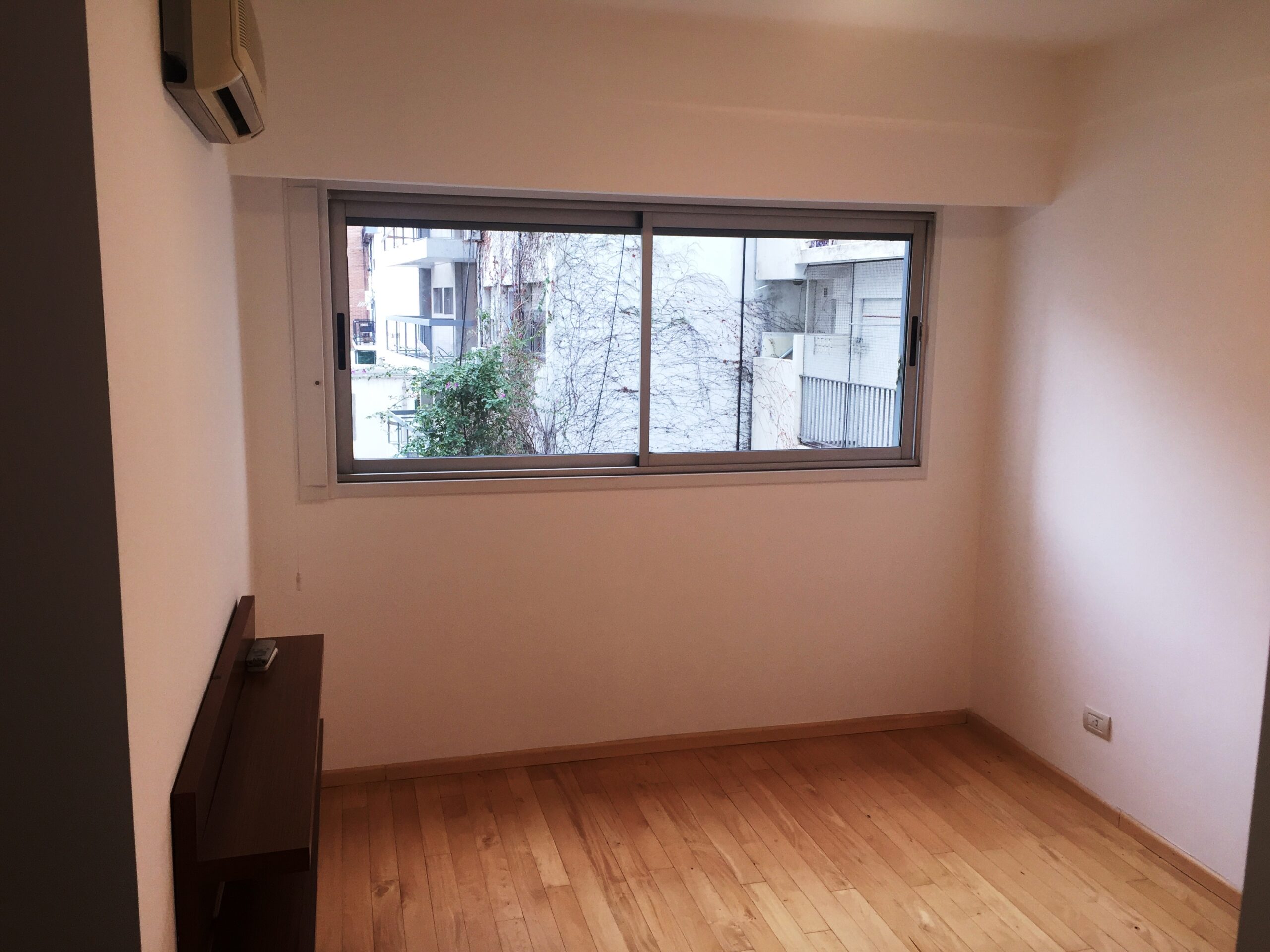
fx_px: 1064
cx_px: 635
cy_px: 476
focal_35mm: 29
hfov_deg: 61.7
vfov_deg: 48.2
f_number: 2.2
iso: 64
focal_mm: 4.15
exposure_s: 1/100
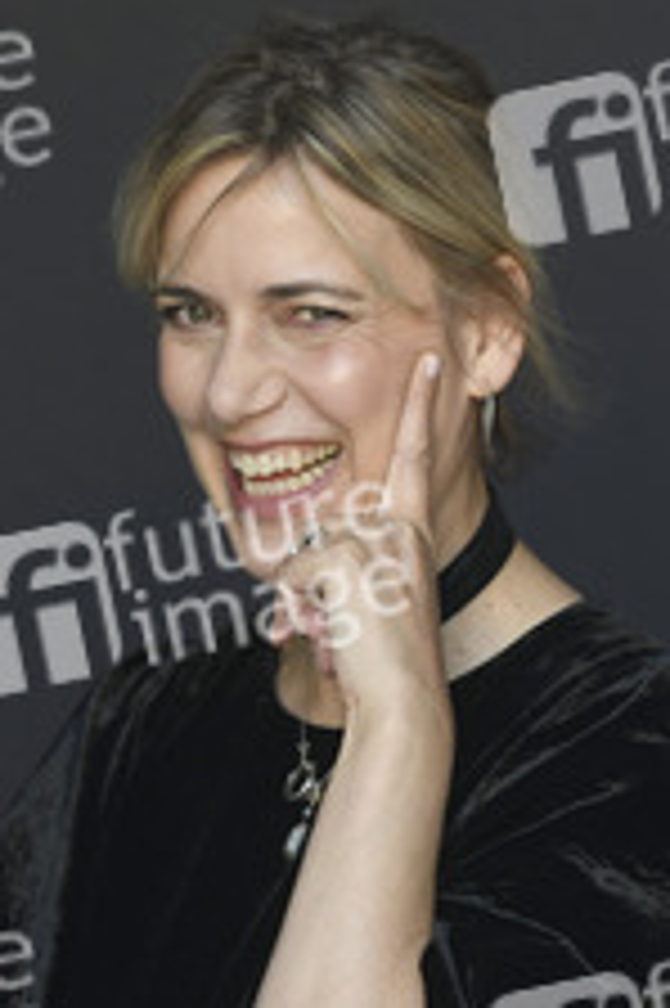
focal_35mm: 223
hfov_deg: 6.2
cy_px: 814
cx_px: 310
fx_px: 6235
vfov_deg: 9.2
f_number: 5
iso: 800
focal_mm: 125
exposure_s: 1/250
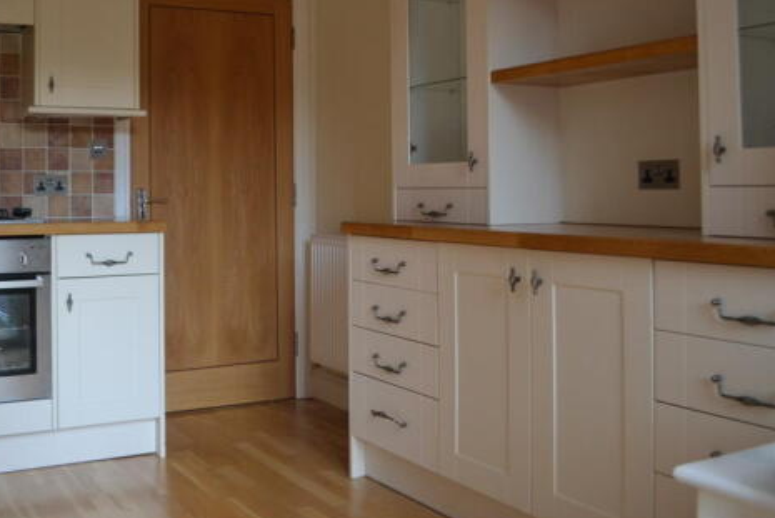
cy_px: 161
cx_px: 232
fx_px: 819
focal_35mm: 38
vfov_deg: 34.7
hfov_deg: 49.4
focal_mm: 18
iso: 450
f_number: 3.5
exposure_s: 1/60
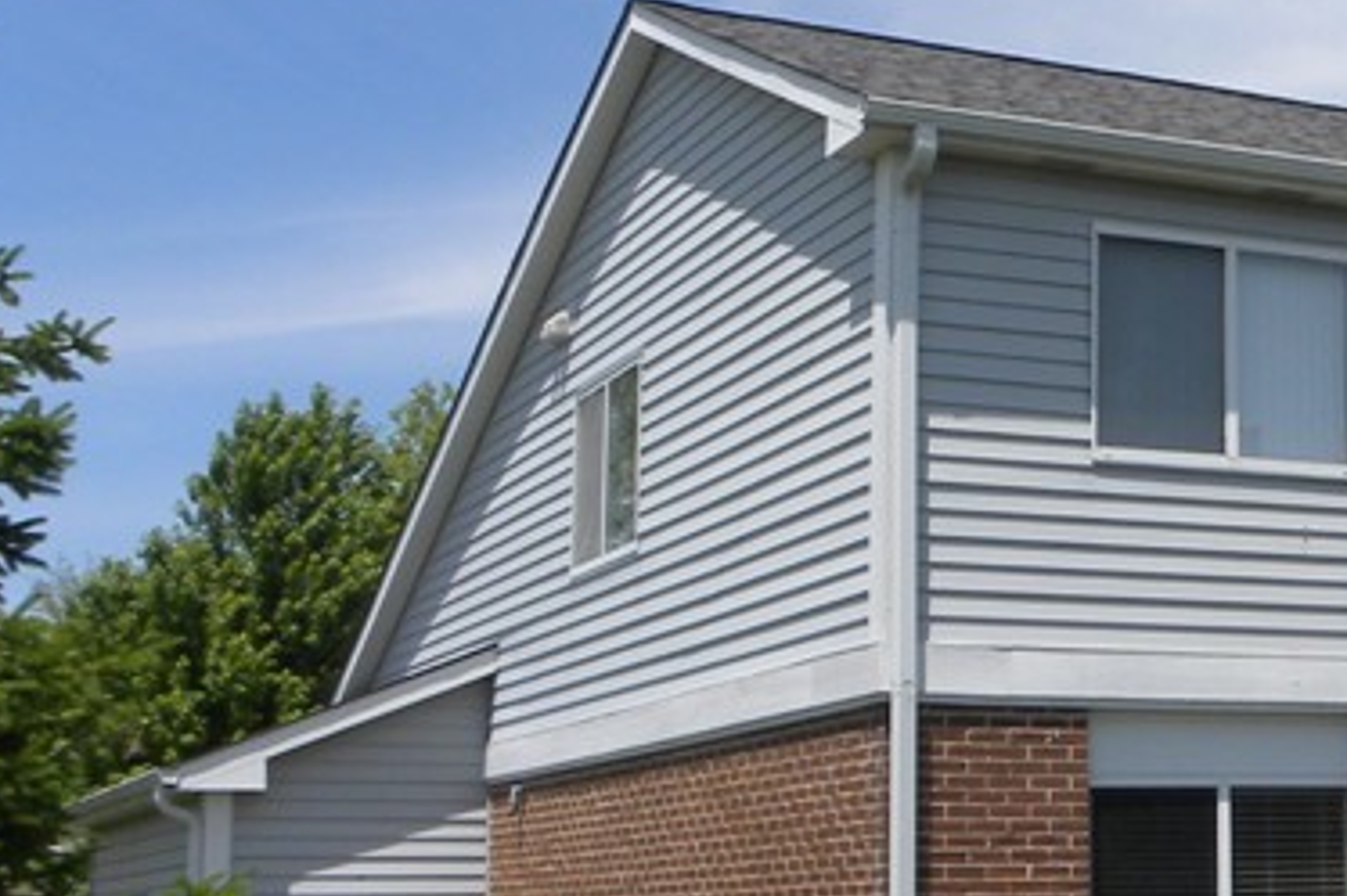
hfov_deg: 24.4
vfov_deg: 18.4
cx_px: 1675
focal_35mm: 74
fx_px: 2767
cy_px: 410
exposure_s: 1/346
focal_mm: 4.6
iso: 64
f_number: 6.3
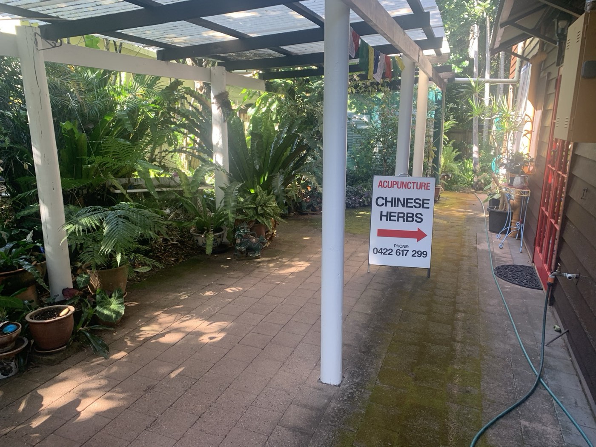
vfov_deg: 53.1
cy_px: 224
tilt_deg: -12.9
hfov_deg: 67.3
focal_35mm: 26
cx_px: 298
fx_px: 448
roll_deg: +0.6
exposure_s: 1/121
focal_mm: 4.25
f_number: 1.8
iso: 80
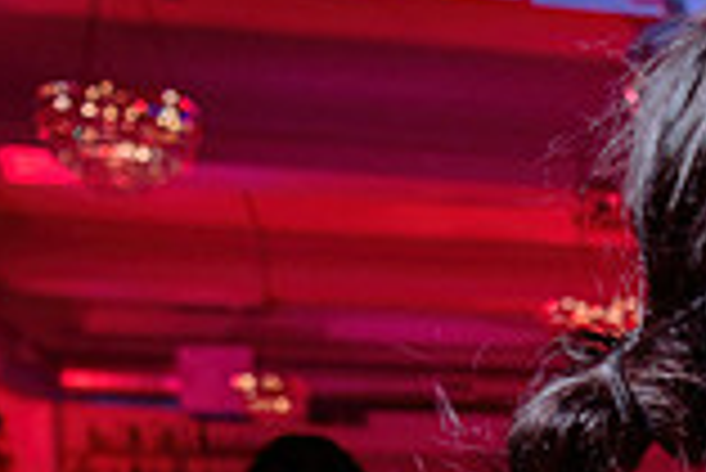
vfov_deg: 13.2
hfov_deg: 18.2
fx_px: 1924
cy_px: 714
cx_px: 1097
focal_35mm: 98
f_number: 3.2
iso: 800
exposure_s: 1/50
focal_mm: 24
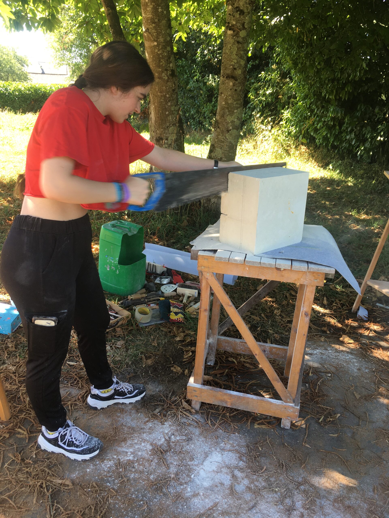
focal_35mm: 29
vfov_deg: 61.7
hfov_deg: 48.2
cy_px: 259
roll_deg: -3.2
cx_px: 194
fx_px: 435
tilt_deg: -22.0
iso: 25
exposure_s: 1/100
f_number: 2.2
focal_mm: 4.15
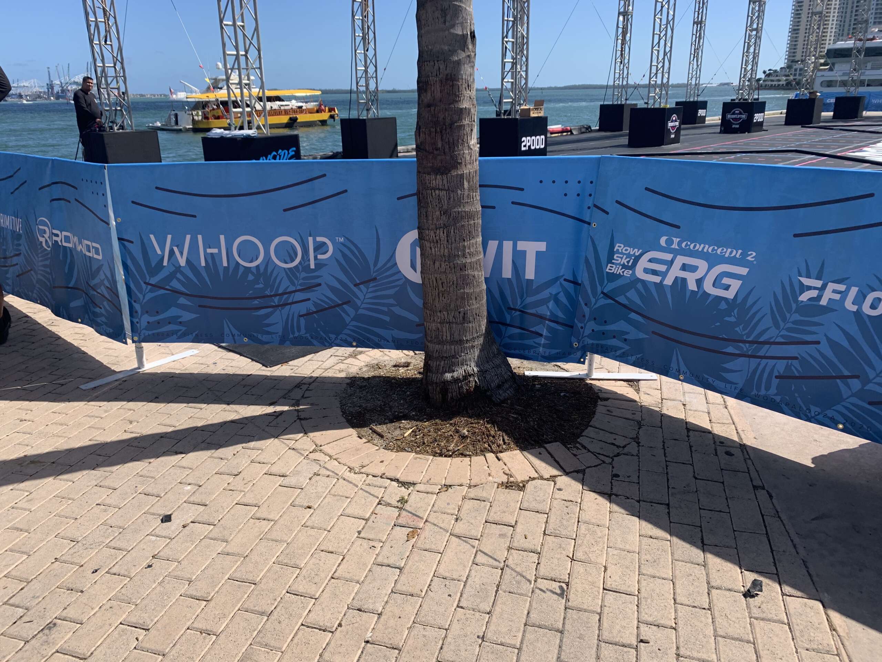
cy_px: 331
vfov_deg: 53.1
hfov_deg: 67.3
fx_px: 662
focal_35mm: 26
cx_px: 441
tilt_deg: -15.9
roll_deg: -0.3
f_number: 1.8
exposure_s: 1/2681
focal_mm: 4.25
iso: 25
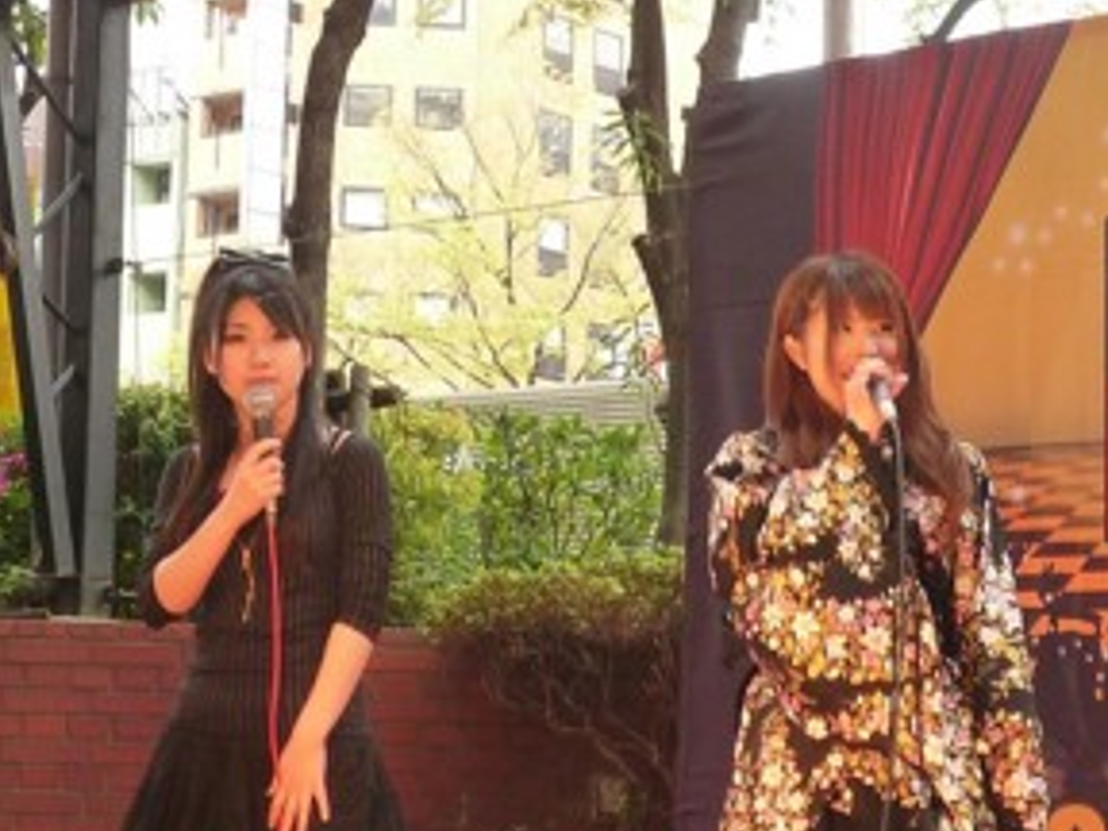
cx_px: 789
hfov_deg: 18.1
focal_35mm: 108
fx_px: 3457
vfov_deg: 13.7
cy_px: 365
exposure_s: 1/40
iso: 200
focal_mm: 6.8
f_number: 4
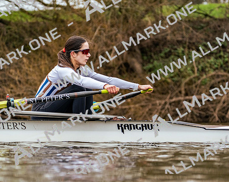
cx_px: 111
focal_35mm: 229
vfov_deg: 6.7
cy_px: 92
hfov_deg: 8.4
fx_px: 1551
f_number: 6.3
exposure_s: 1/2000
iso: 2500
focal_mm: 200
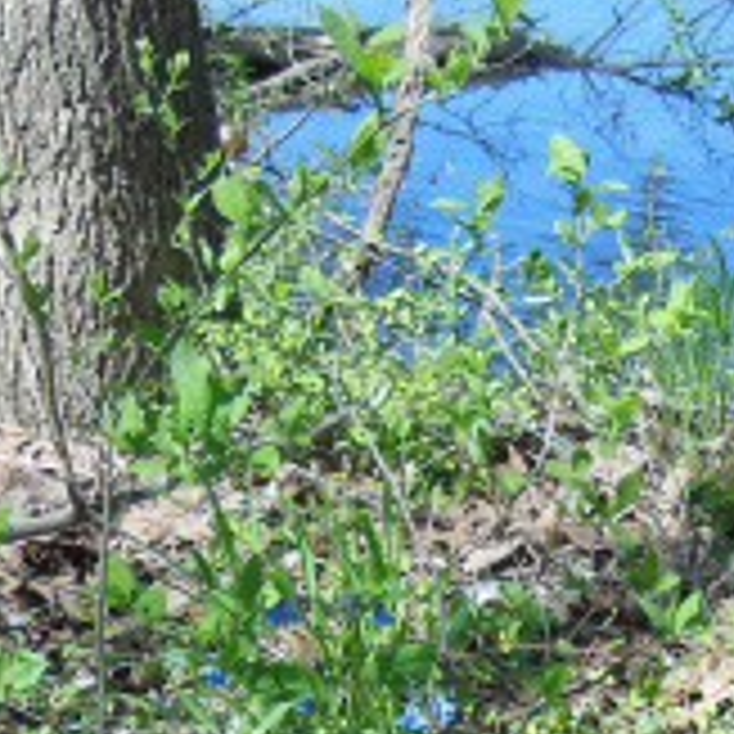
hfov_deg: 18.2
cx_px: 531
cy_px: 1106
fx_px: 2279
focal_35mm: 95
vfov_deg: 16.6
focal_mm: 4.5
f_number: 3.5
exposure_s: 1/400
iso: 125
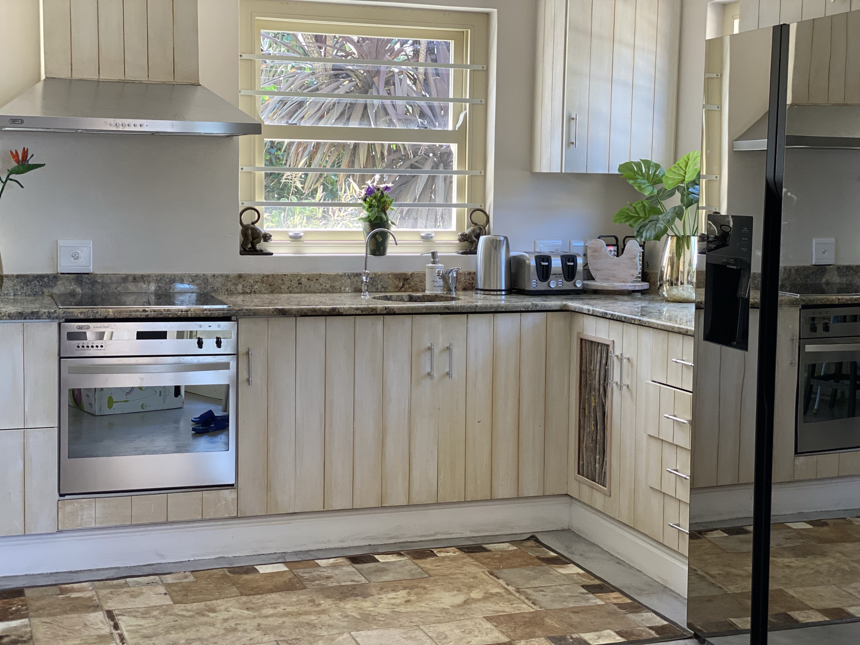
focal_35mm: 52
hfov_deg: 36.8
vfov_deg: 28.0
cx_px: 430
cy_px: 322
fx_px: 1292
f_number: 2
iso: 100
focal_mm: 6
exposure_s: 1/122
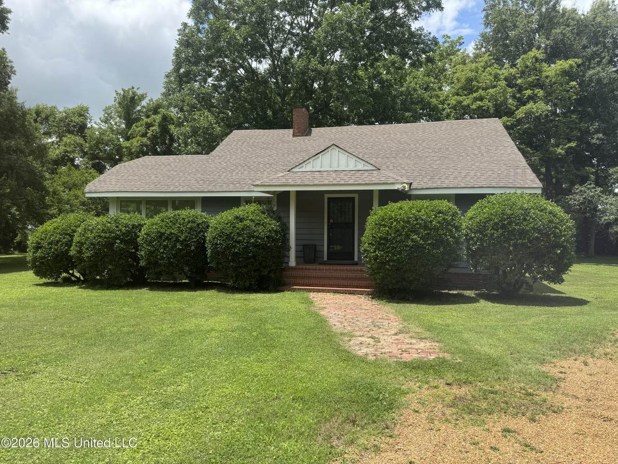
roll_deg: -0.6
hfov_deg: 71.6
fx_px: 428
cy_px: 232
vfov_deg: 56.8
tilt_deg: +0.3
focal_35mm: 24
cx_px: 309
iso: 80
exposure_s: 1/3413
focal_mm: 6.76
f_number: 1.78
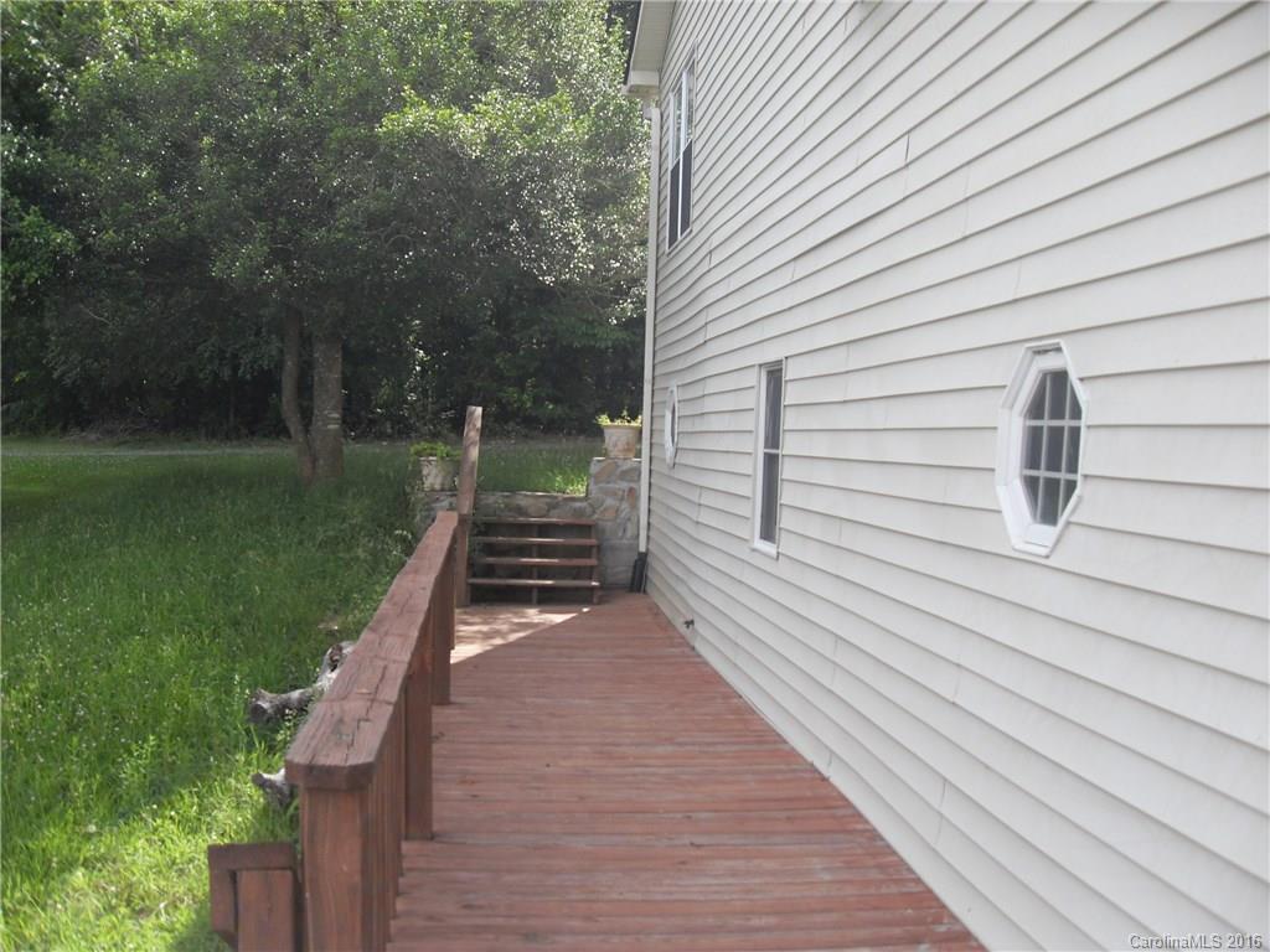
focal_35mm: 34
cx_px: 635
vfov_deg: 41.8
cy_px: 476
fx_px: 1247
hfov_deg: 54.0
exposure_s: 1/125
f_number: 7
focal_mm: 6.3
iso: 80
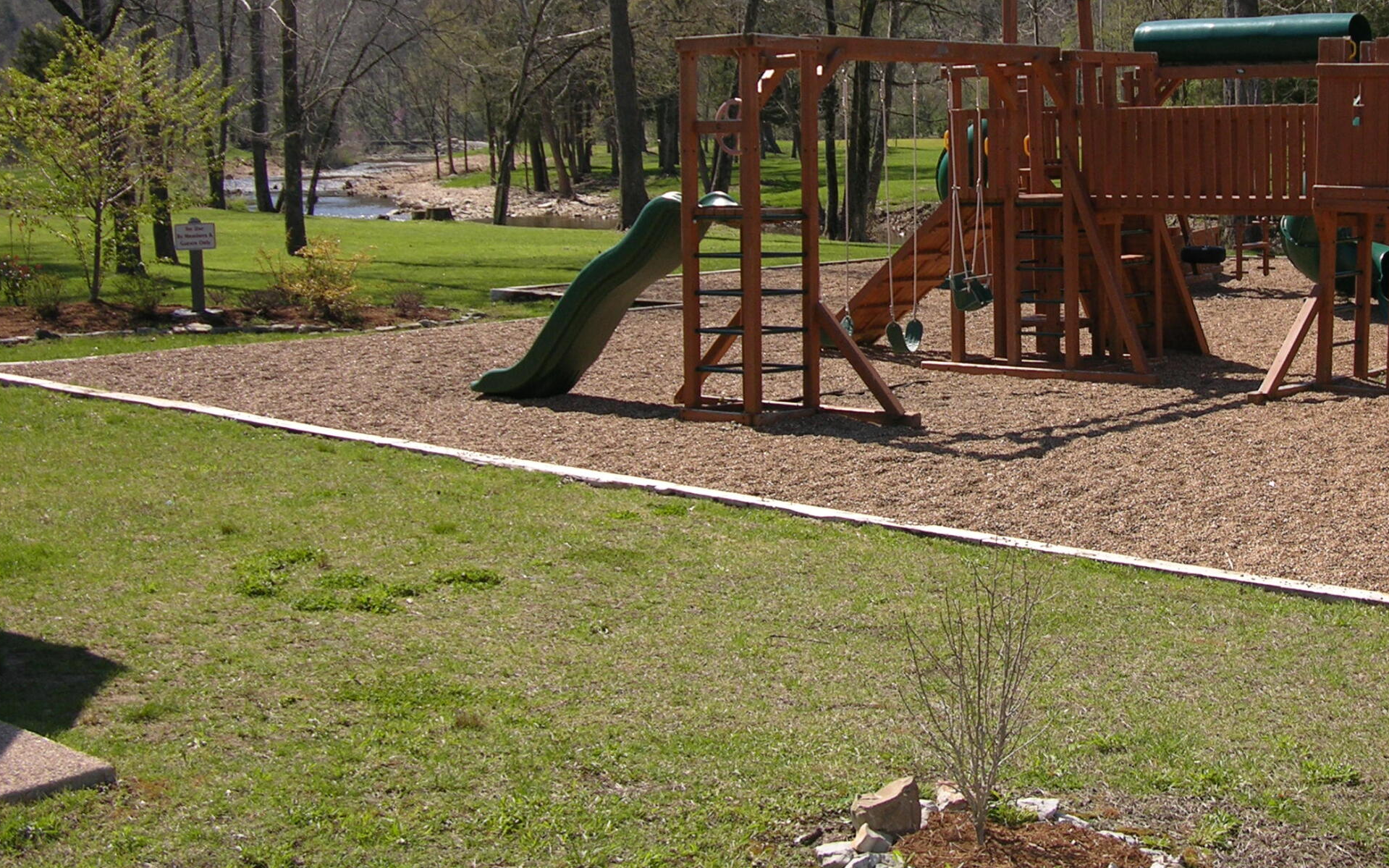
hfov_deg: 34.4
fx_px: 2195
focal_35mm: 58
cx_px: 1029
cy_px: 246
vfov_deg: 22.2
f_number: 2.8
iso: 50
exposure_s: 1/801
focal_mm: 8.9
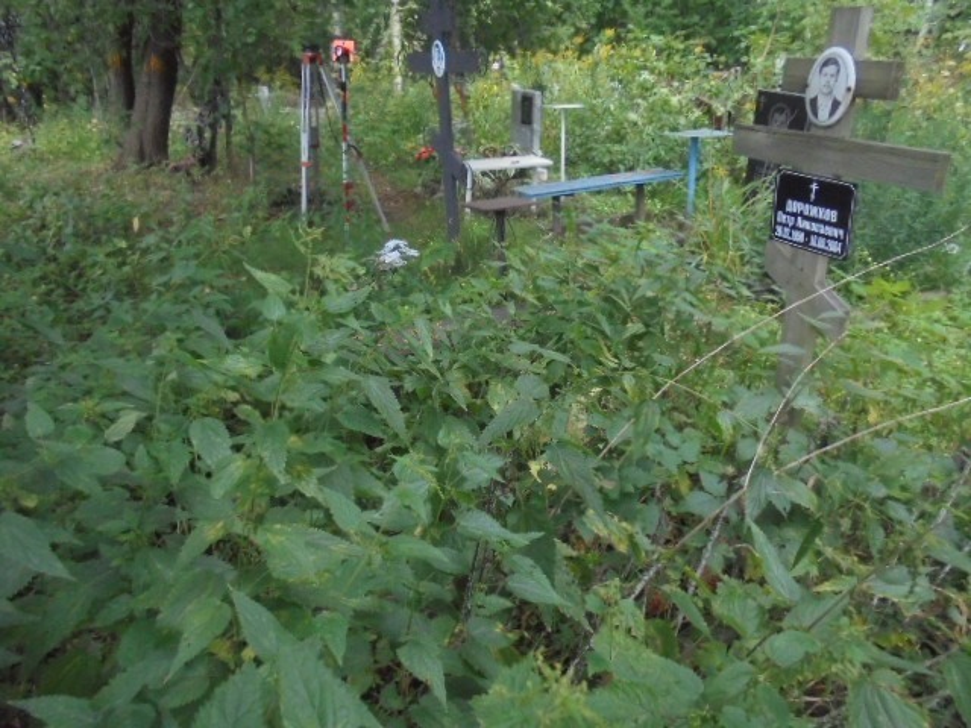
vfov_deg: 53.1
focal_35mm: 26
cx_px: 486
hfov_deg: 67.3
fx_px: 729
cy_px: 364
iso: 400
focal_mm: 4.6
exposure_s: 1/200
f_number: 3.5
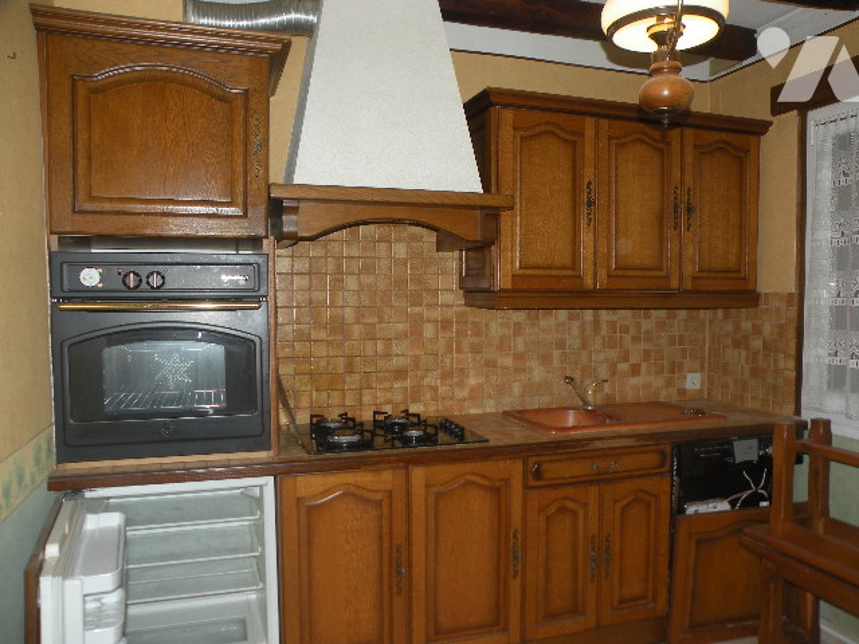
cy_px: 322
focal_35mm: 27
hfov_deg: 65.3
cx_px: 430
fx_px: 670
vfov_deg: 51.4
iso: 64
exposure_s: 1/60
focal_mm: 4.7
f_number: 2.8
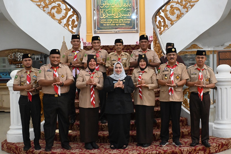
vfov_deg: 25.7
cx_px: 116
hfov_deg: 37.9
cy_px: 77
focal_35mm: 52
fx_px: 337
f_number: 5.3
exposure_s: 1/60
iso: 5000
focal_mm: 35
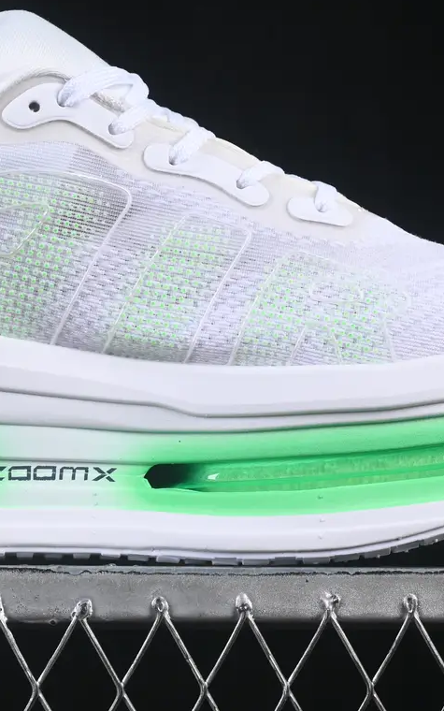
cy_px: 255
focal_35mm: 161
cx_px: 118
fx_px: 3117
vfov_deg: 13.0
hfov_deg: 8.1
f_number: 8
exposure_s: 1/80
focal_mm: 50
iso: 160
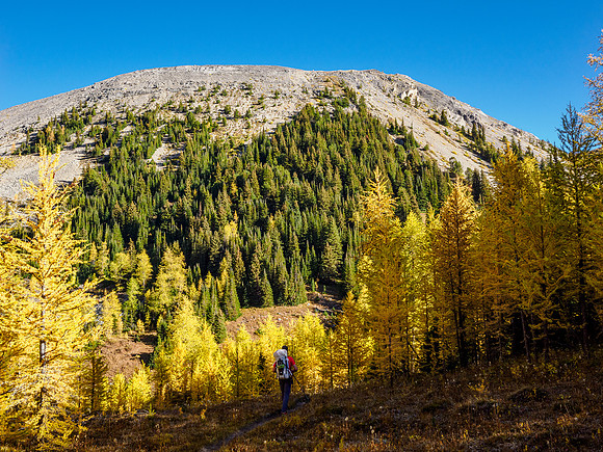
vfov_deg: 44.2
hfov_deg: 56.8
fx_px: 557
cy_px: 226
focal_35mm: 32
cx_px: 302
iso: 200
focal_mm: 16
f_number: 11
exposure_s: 1/100
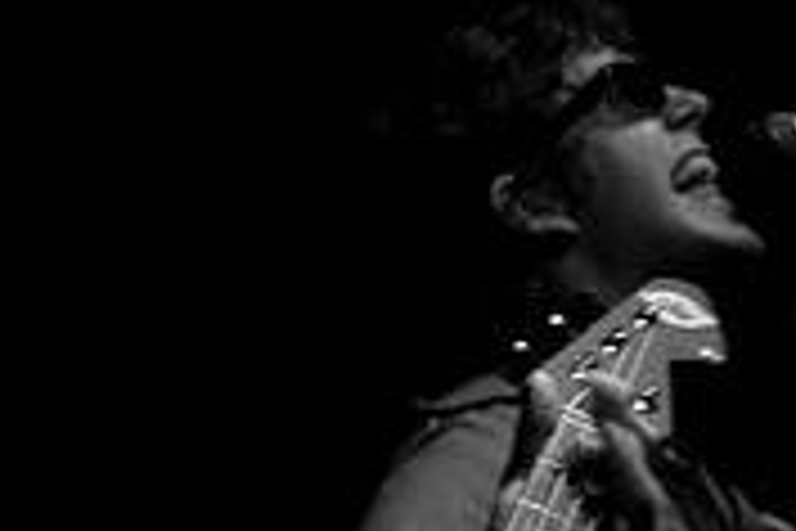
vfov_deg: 7.9
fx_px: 3795
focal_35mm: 172
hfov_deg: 12.0
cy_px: 576
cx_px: 355
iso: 800
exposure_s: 1/30
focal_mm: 35
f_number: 2.8
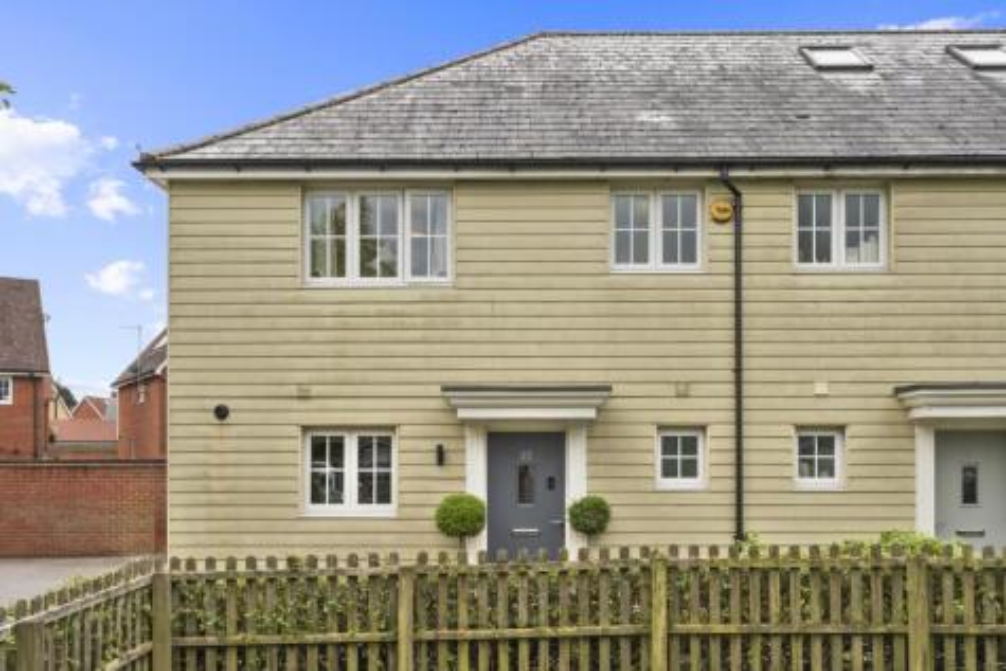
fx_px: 839
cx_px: 503
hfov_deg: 61.9
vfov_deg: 43.6
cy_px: 336
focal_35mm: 30
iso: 320
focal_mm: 30
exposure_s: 1/50
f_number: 8
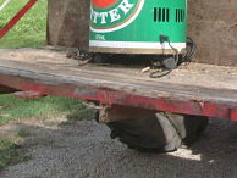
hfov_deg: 21.4
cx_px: 204
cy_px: -34
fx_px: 617
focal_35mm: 90
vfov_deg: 15.8
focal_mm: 5.8
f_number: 7.1
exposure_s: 1/125
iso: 80
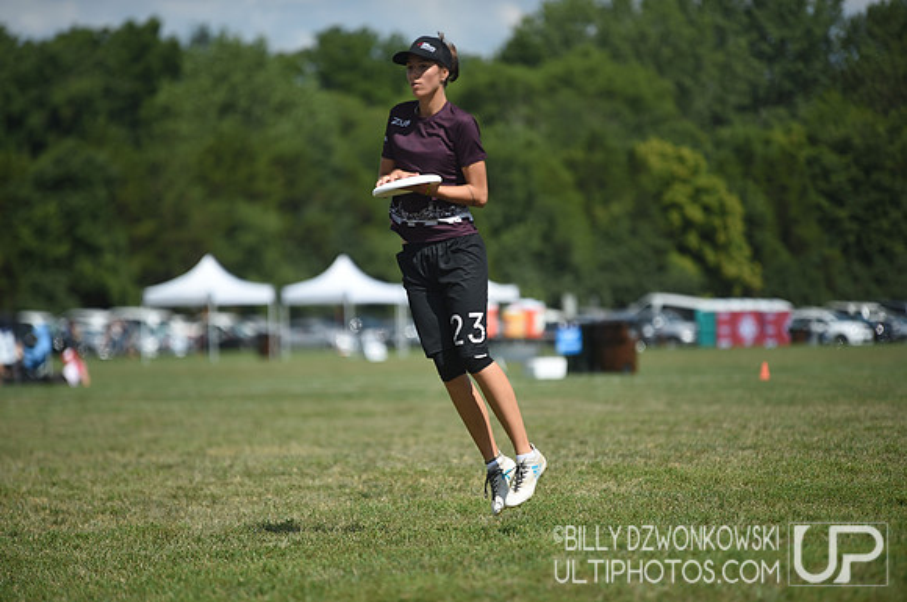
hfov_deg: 10.3
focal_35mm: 200
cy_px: 301
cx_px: 454
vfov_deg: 6.8
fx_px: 5032
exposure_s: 1/2000
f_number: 2.8
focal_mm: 200
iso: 100
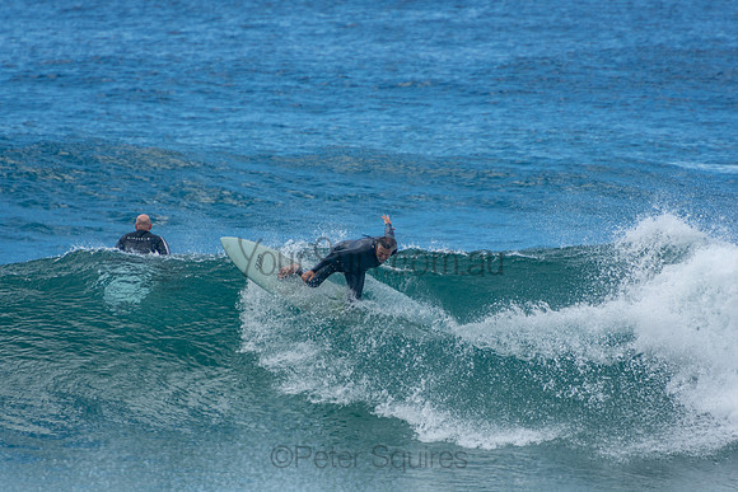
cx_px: 369
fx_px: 12302
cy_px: 246
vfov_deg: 2.3
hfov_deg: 3.4
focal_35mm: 600
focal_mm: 400
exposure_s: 1/1250
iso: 280
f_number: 5.6
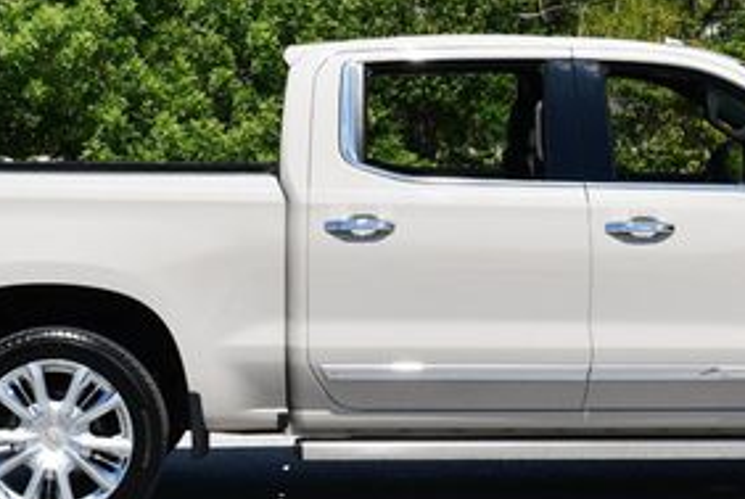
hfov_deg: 17.3
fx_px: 2446
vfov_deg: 11.6
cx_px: 520
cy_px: 135
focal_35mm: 118
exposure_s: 1/250
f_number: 8
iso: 100
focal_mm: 26
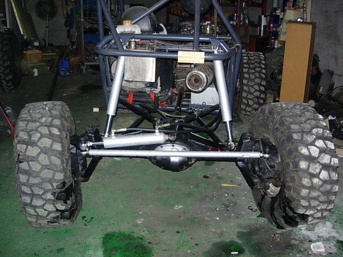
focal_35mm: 38
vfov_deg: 37.7
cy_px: 128
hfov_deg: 49.0
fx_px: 377
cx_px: 172
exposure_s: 1/117
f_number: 2.8
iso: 145
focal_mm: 7.8
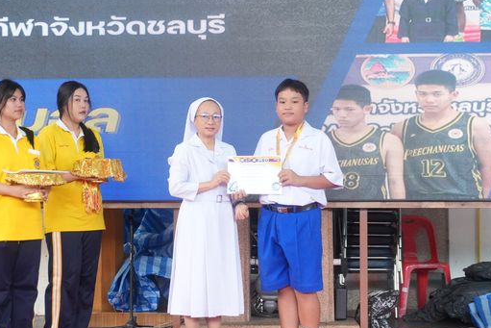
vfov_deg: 18.4
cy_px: 172
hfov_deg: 27.3
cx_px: 236
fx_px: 1010
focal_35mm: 74
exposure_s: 1/100
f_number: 5.6
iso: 1600
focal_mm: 42
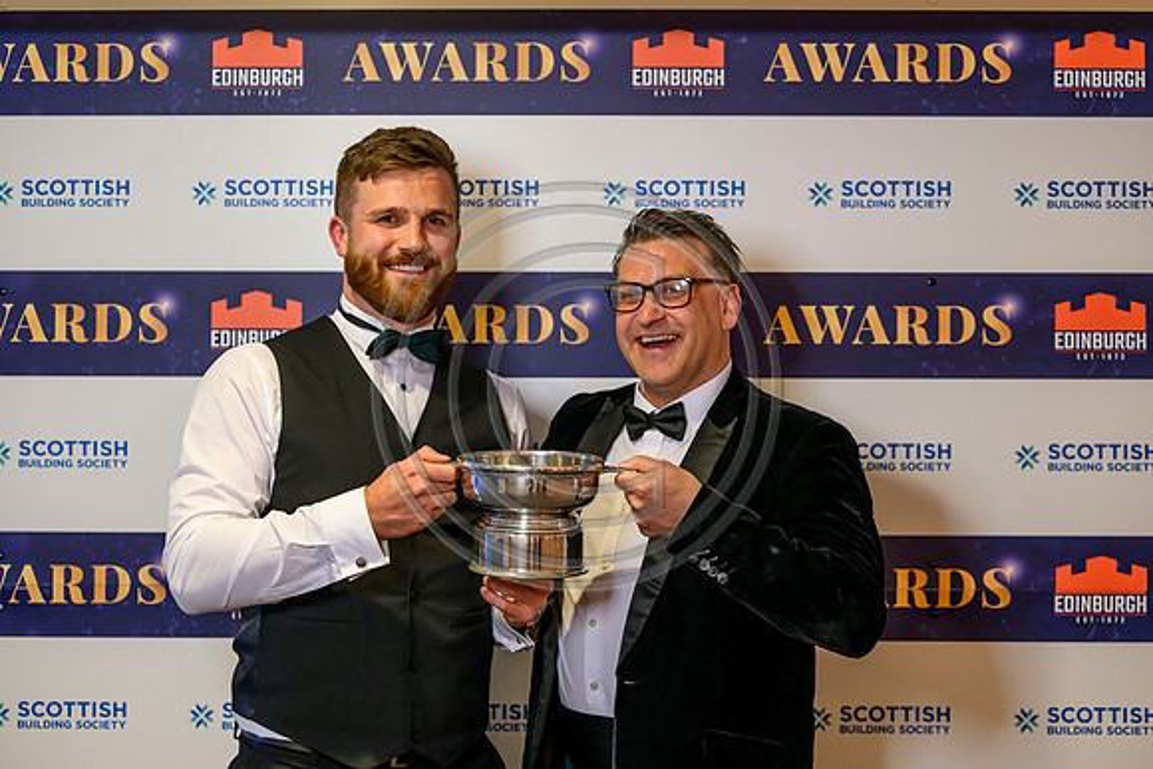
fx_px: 2242
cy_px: 384
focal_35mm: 70
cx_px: 576
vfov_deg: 19.5
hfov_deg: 28.8
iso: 2000
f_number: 3.2
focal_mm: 70
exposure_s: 1/250
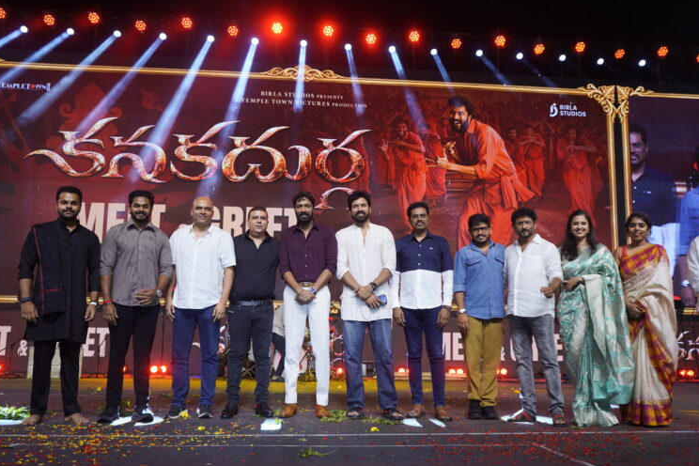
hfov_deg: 58.7
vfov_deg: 41.1
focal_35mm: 32
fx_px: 621
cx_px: 350
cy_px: 237
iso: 200
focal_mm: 31
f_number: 3.5
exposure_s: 1/160
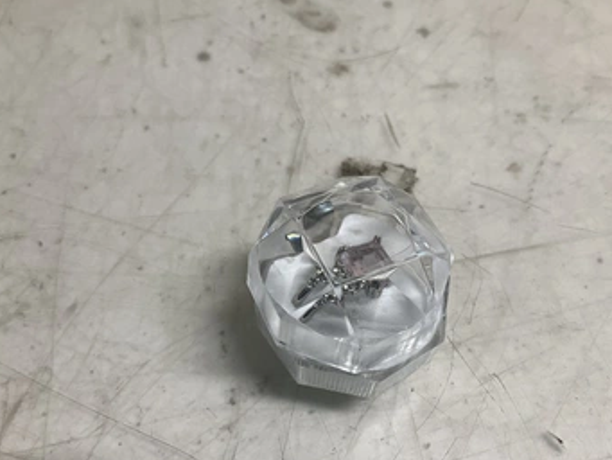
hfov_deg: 53.9
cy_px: 262
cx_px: 303
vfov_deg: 41.7
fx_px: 601
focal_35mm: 34
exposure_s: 1/120
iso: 40
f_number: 1.8
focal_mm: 3
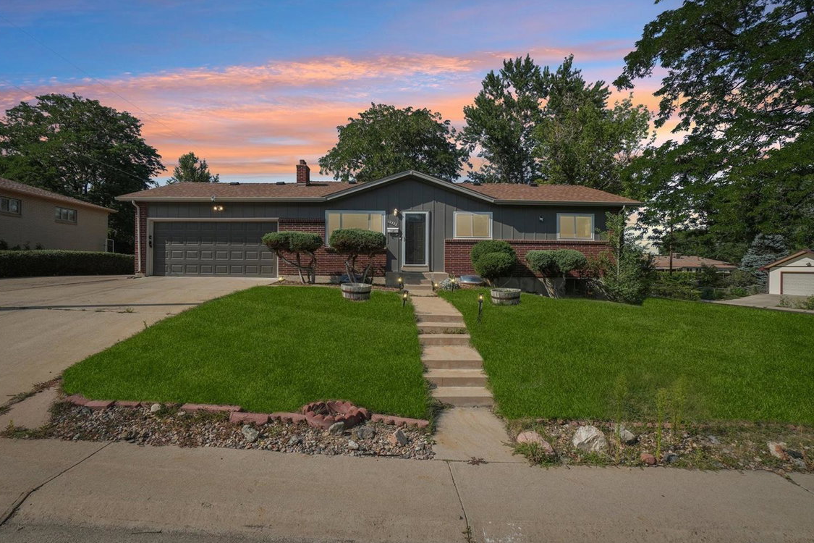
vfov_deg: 73.7
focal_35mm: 16
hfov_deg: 96.7
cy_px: 272
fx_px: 362
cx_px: 400
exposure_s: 1/1000
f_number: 8
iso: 400
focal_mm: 10
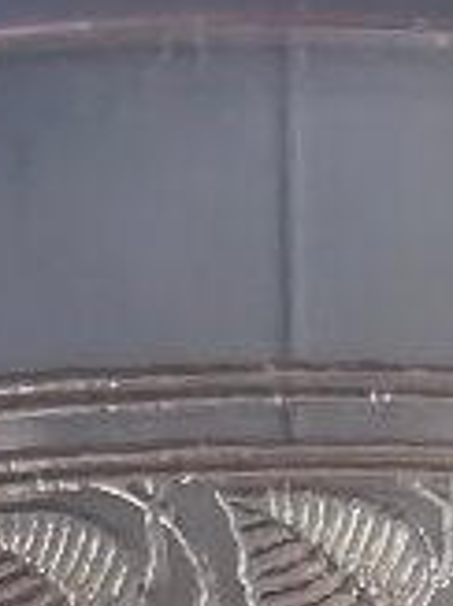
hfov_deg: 4.4
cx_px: 312
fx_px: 5923
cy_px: 2004
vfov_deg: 5.4
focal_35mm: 339
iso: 1000
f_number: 1.7
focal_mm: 6.06
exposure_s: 1/50
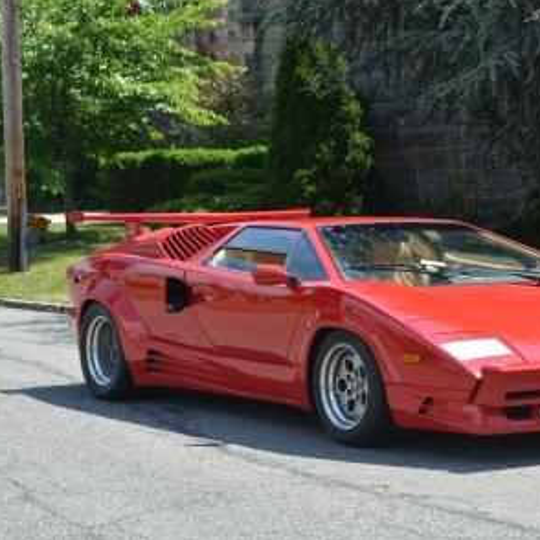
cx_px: 404
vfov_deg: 17.2
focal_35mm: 101
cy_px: 267
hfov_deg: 17.1
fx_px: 1783
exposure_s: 1/250
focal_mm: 52
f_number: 8
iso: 200
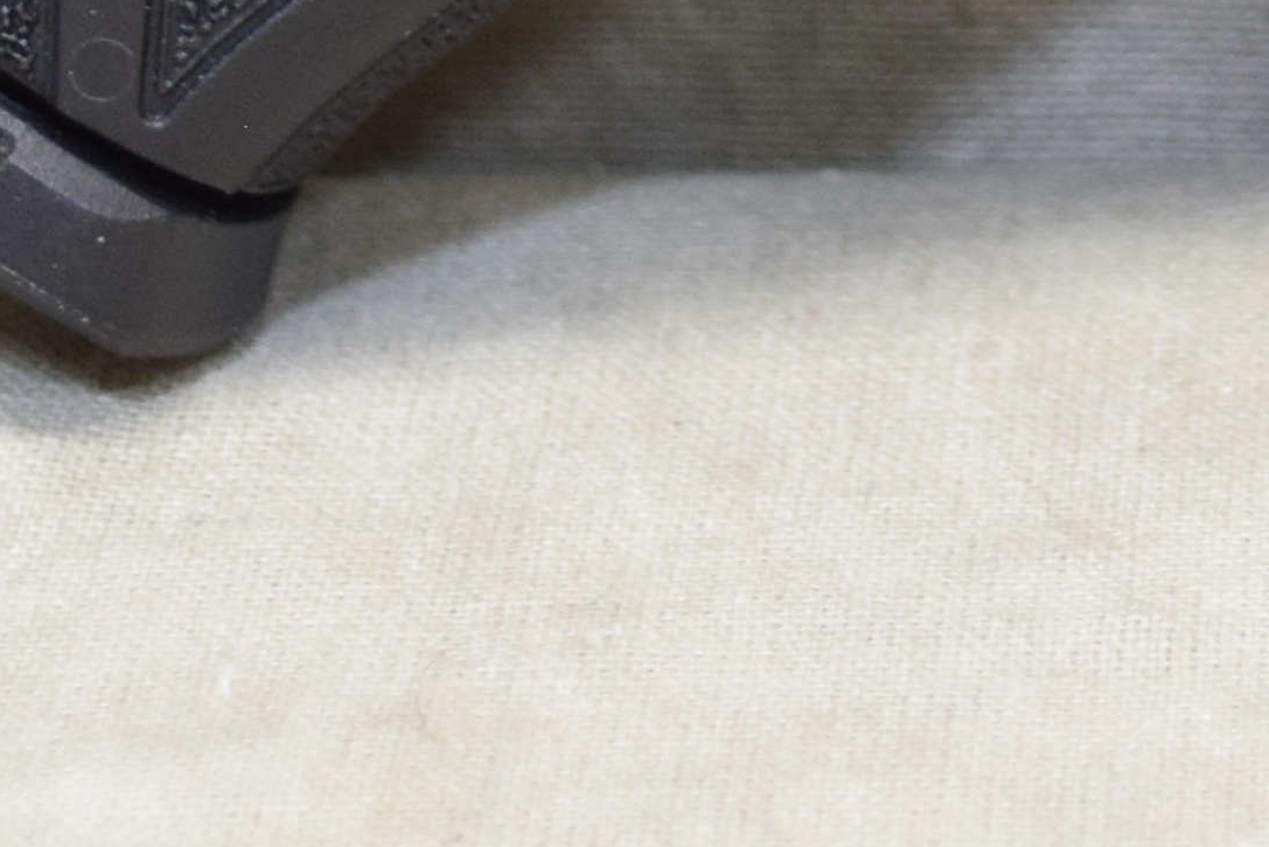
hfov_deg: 7.7
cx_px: 1773
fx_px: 9342
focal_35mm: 265
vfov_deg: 5.1
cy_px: -1108
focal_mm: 32
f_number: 4.8
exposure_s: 1/80
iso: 560
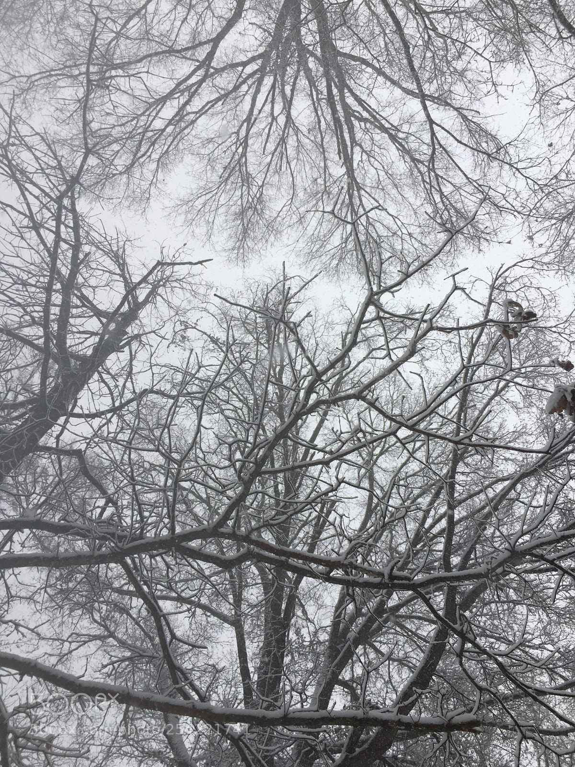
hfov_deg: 48.2
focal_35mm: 29
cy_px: 384
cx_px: 288
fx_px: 642
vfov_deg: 61.7
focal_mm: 4.15
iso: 25
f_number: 2.2
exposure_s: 1/384
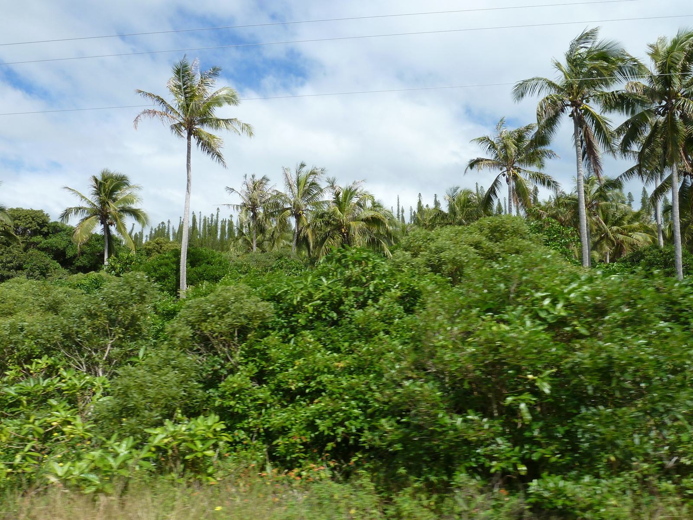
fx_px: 500
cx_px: 346
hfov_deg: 69.4
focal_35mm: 25
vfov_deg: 54.9
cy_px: 260
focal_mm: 4.1
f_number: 4.5
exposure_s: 1/400
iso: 80
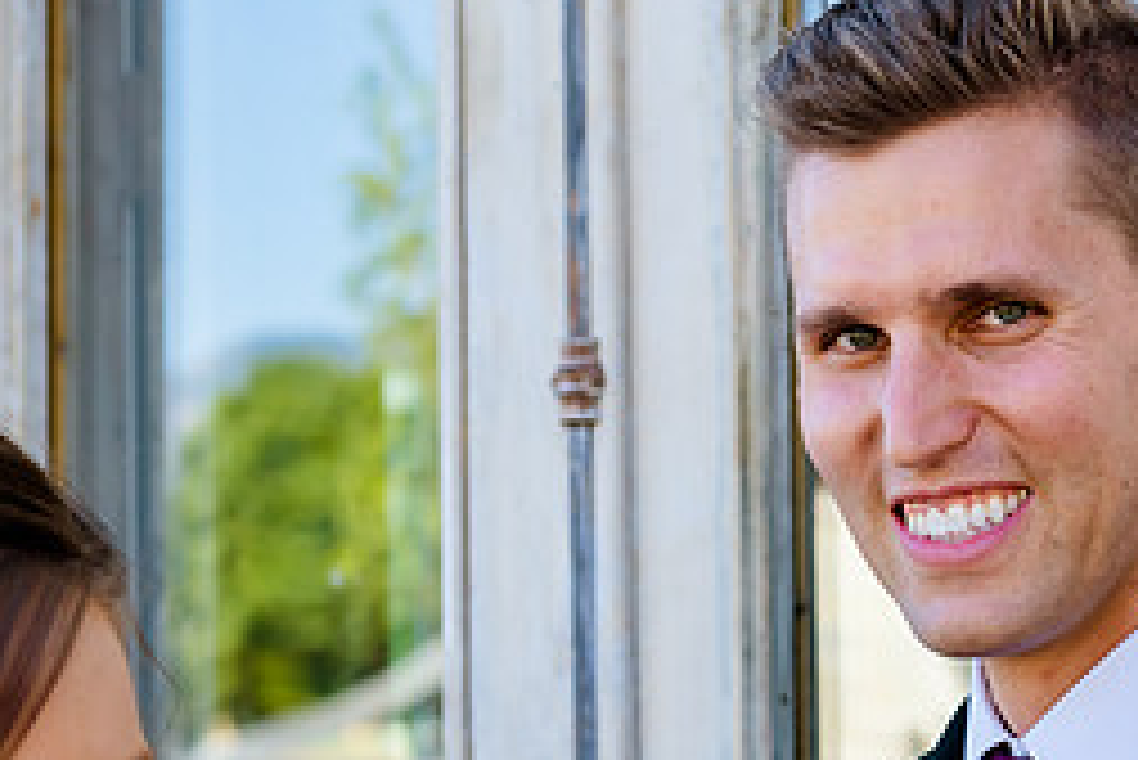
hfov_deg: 11.5
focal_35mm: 178
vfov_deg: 7.7
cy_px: 669
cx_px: 615
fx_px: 5630
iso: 250
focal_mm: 70
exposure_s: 1/200
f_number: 5.6
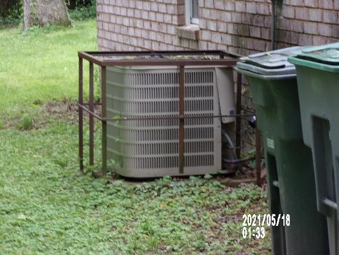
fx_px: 1528
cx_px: 170
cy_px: 128
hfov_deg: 12.7
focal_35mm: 156
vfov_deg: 9.5
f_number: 5.6
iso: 200
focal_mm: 28
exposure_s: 1/27
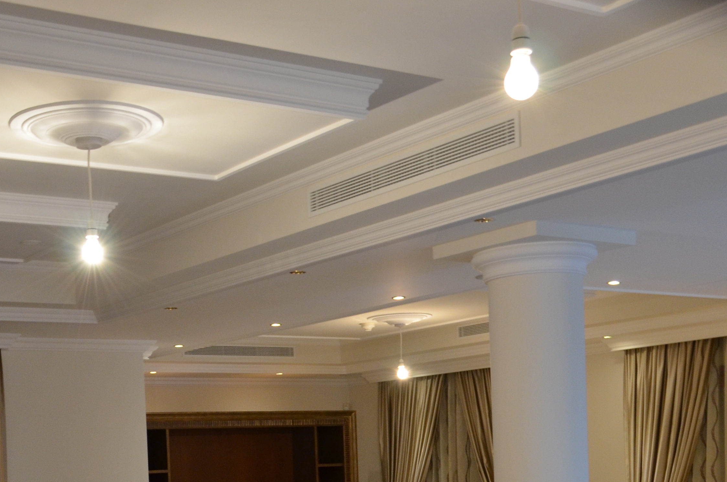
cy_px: 520
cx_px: 233
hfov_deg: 33.6
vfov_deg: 21.8
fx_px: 1189
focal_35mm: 59
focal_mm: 18
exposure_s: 1/15
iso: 640
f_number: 4.5
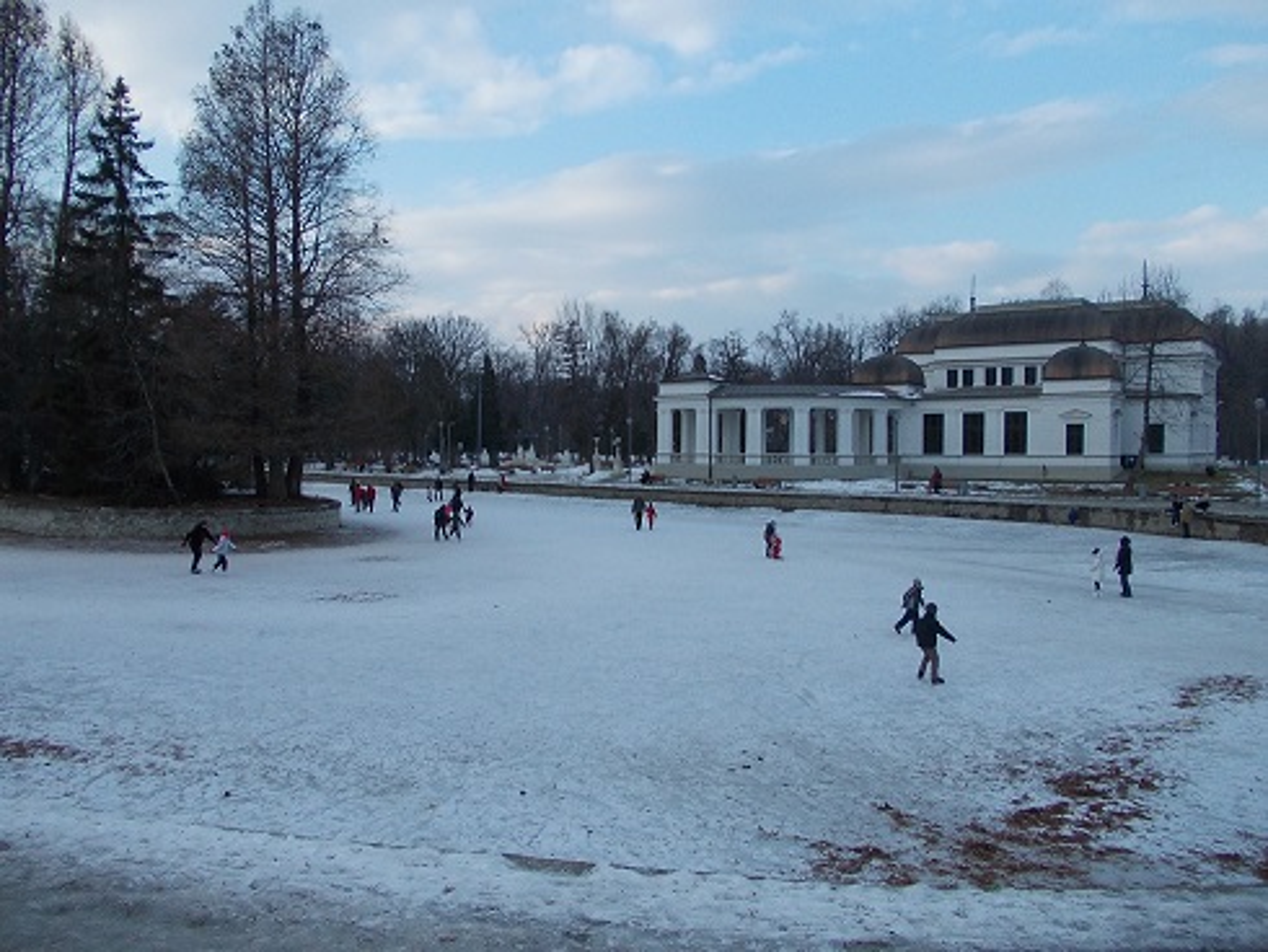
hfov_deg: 63.4
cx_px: 634
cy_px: 476
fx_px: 1026
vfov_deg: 49.8
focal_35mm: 28
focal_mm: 4
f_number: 2.7
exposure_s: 1/320
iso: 80
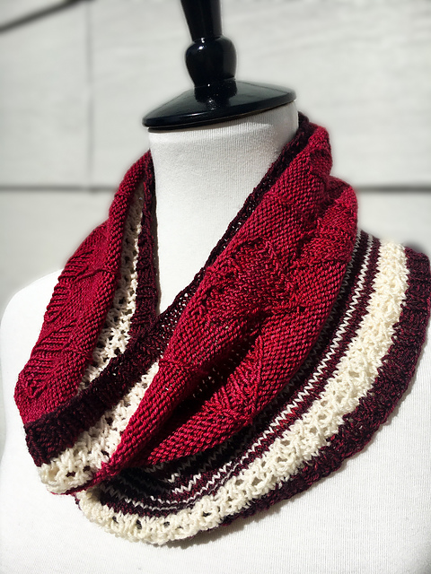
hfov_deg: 48.2
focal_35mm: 29
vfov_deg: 61.7
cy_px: 287
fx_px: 481
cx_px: 216
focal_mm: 4.15
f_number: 2.2
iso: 25
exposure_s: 1/3497
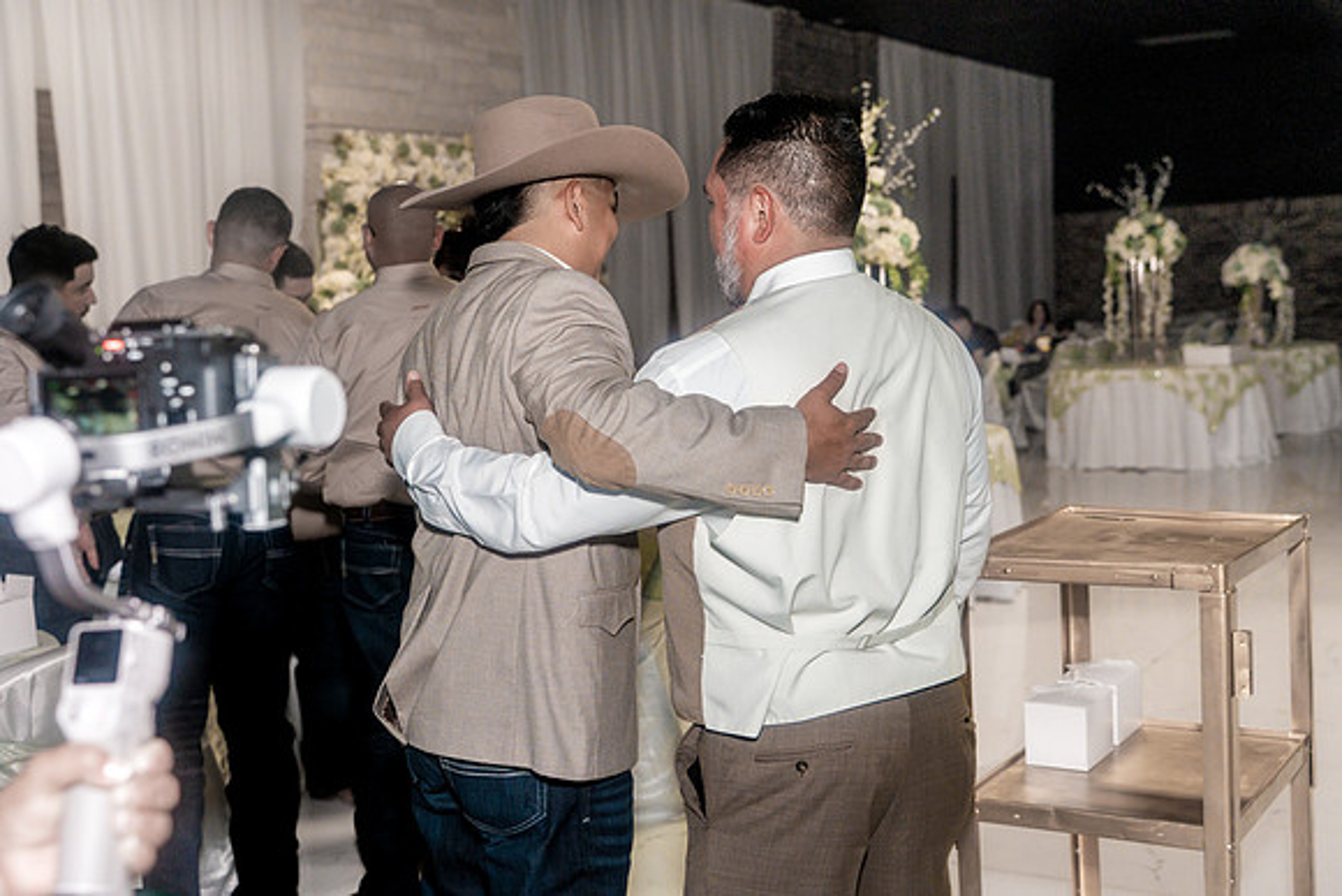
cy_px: 448
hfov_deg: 44.5
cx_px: 671
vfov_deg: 30.5
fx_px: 1641
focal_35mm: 44
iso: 2000
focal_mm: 44
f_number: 4
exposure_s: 1/250
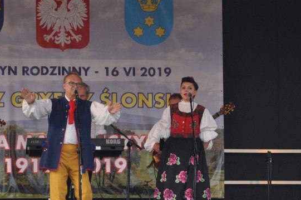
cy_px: 164
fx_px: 1529
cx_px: 118
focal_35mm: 183
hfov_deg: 11.2
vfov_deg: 7.5
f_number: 5.6
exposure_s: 1/125
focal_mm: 55
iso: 500
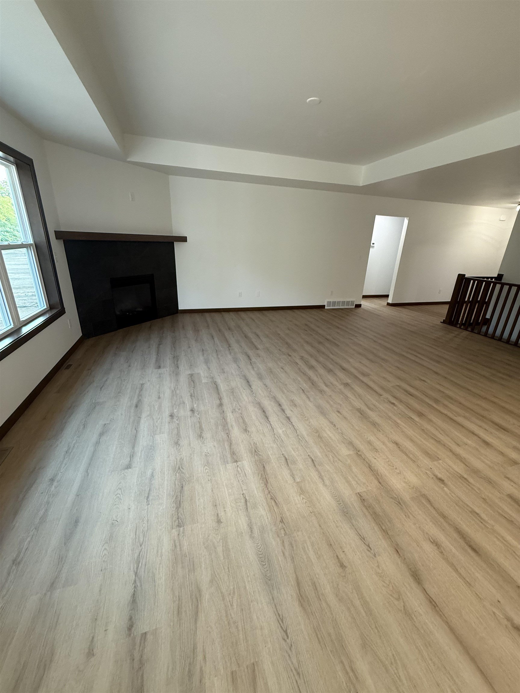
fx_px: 280
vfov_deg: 102.1
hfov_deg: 85.7
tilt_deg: -21.6
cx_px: 260
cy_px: 346
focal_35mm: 14
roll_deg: -2.8
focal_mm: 2.22
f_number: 2.2
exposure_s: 1/60
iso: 250
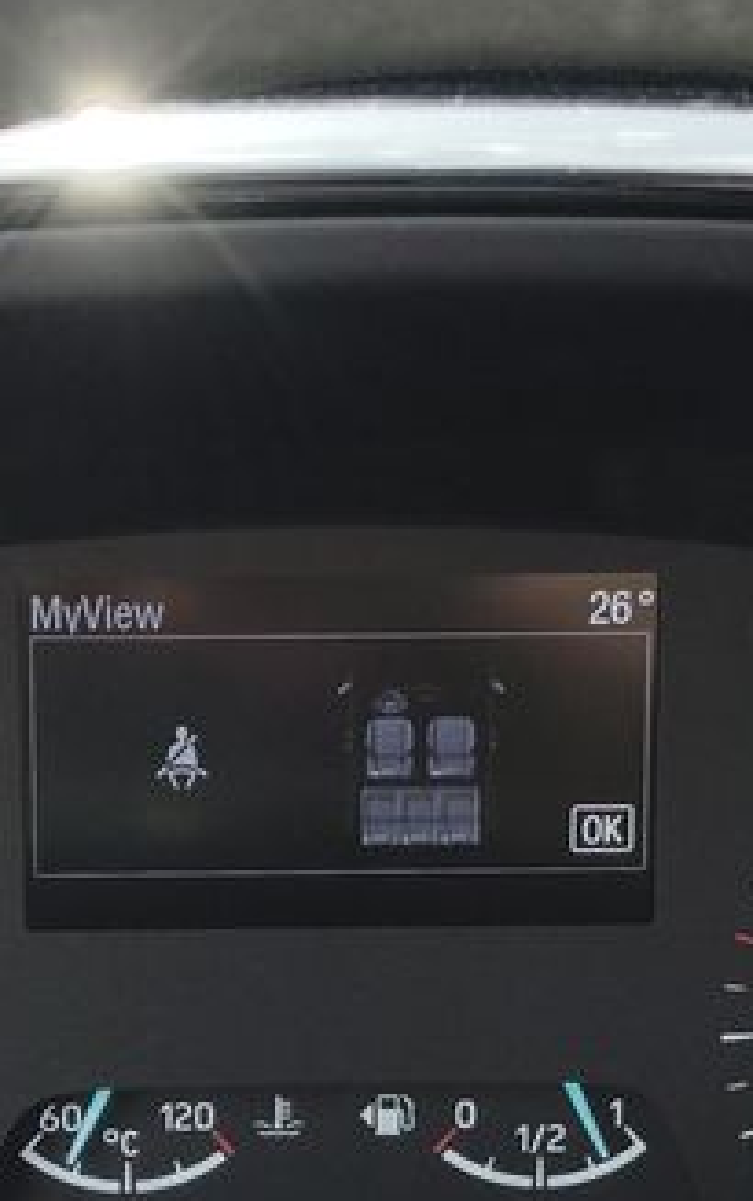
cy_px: 949
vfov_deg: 21.8
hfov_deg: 13.9
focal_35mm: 94
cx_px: 220
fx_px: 3080
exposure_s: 1/227
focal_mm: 4.25
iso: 50
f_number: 1.8
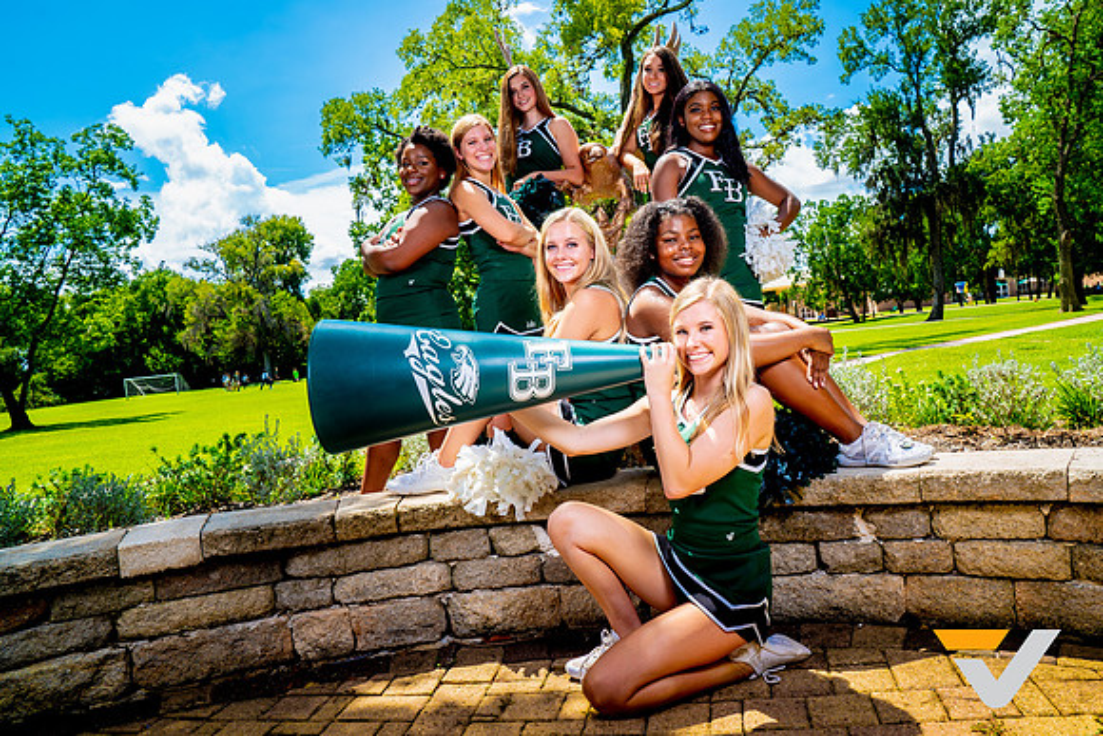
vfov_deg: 50.6
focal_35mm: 25
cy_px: 347
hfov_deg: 70.6
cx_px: 583
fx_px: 778
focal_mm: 24
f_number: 8
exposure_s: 1/100
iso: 100
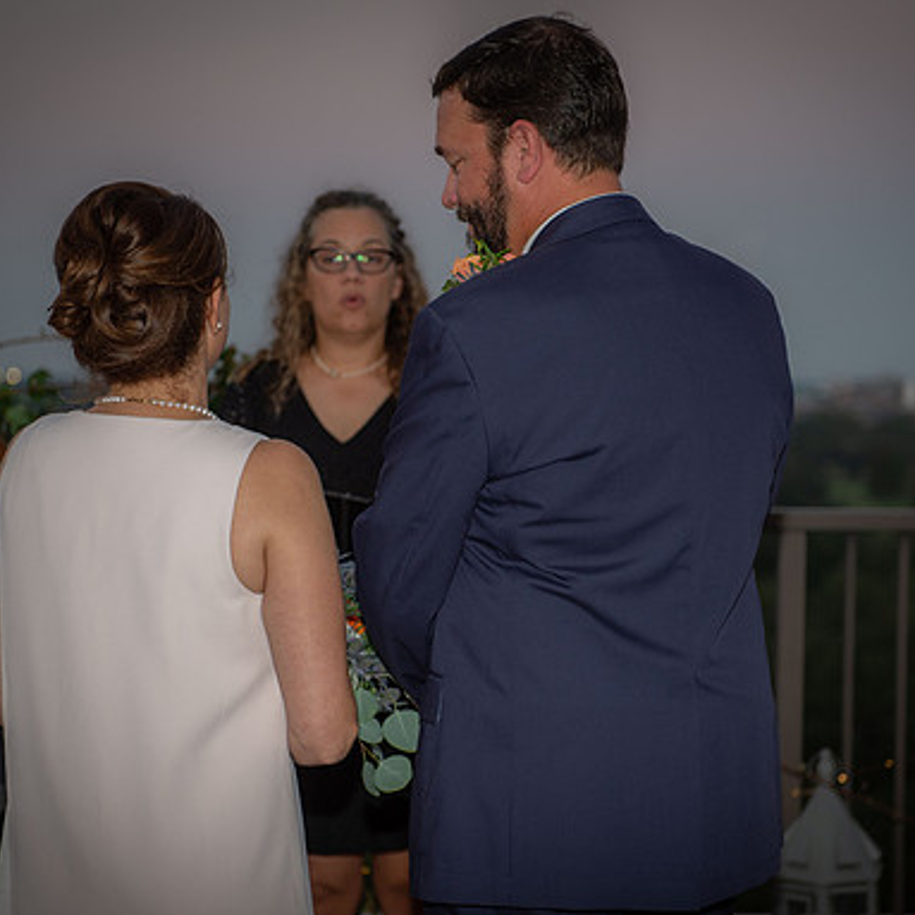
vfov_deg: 19.3
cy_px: 456
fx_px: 2691
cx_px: 466
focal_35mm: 90
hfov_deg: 19.3
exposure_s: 1/160
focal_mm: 70
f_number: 4
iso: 800
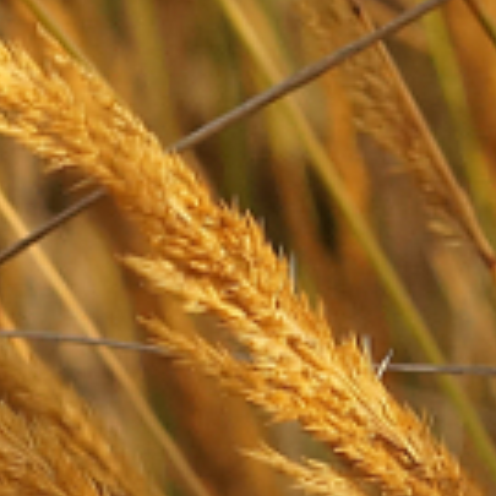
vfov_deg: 1.5
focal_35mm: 1135
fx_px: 18399
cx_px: 599
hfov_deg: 1.5
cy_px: -489
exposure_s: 1/160
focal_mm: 100
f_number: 8
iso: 400
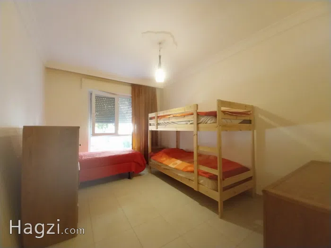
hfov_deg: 106.2
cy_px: 124
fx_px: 124
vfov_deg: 89.9
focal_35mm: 13
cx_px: 166
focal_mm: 1.3
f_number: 2.2
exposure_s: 1/17
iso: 250
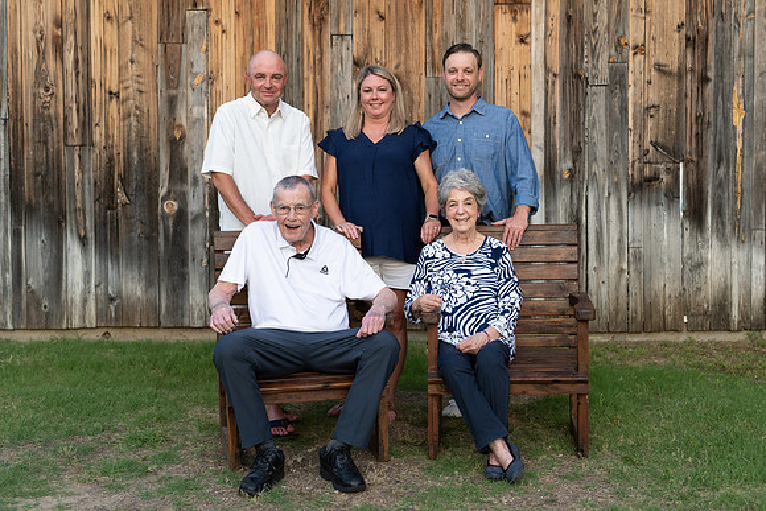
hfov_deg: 36.2
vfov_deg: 24.6
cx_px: 411
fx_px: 1171
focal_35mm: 55
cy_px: 253
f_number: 2.8
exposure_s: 1/500
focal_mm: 50
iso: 200
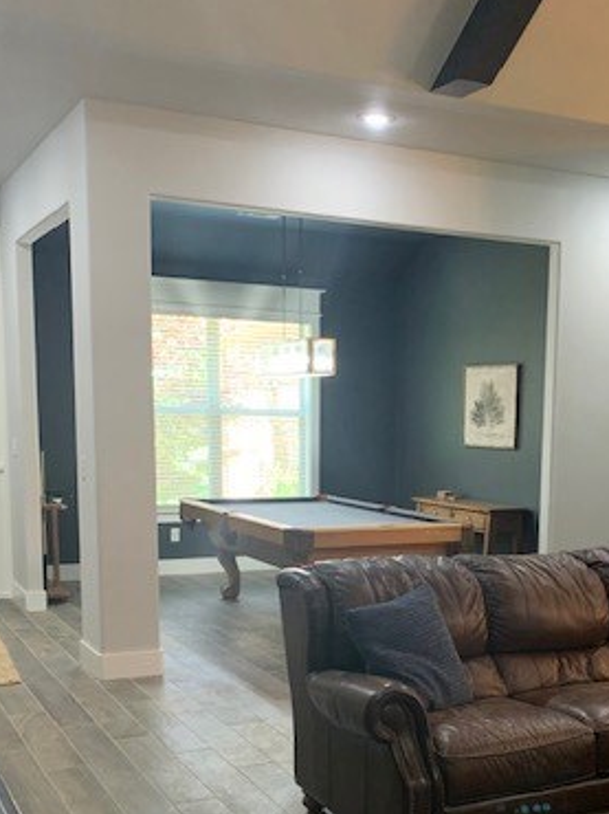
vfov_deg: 41.1
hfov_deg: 31.9
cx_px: 411
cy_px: 590
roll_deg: -2.0
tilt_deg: -9.0
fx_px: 1057
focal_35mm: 45
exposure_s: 1/60
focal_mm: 4.25
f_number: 1.8
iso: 320
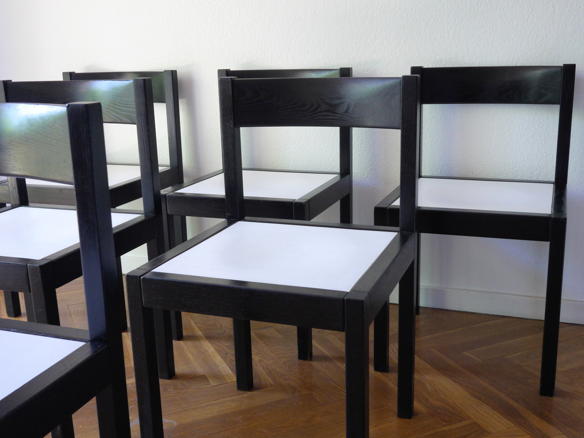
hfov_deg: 46.8
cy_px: 219
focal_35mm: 40
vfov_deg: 36.0
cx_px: 292
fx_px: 675
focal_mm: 20
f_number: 6.3
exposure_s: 1/50
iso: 1600
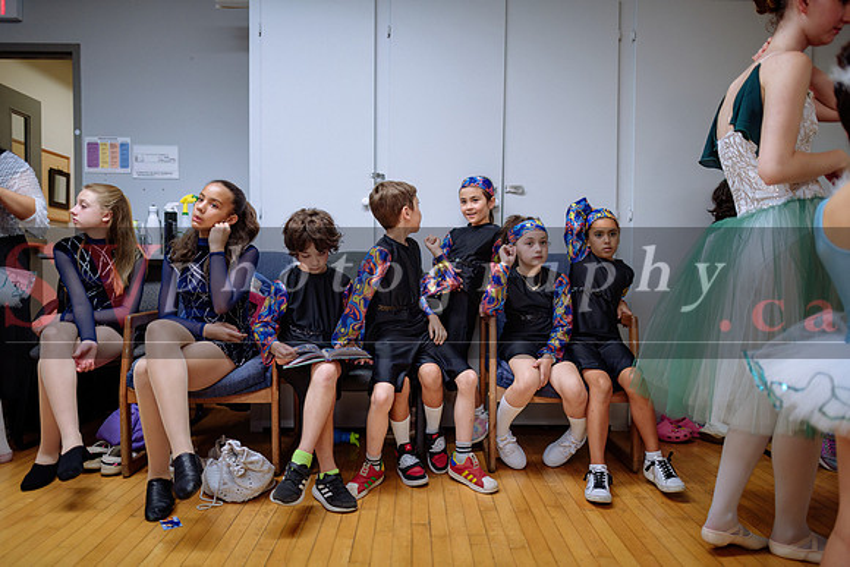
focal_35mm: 24
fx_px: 567
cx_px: 425
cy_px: 284
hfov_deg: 73.7
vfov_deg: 53.2
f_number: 1.4
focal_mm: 24
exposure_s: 1/250
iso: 800
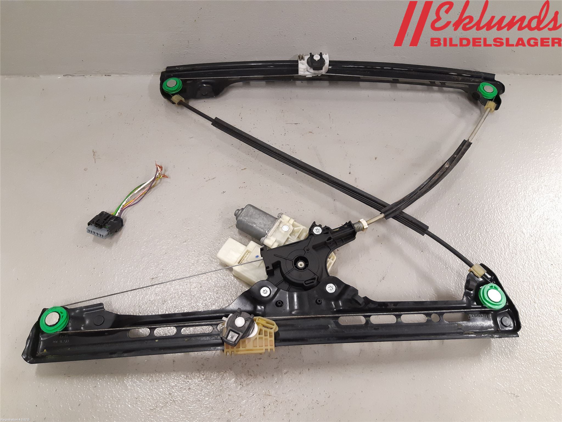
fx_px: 422
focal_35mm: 26
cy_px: 211
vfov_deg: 53.1
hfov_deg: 67.3
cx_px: 281
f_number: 1.7
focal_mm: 3.93
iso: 200
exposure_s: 1/50
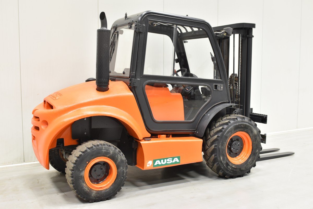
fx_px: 352
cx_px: 156
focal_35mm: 40
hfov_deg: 47.9
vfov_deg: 33.0
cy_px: 104
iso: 800
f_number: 7.1
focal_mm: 27
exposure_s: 1/10
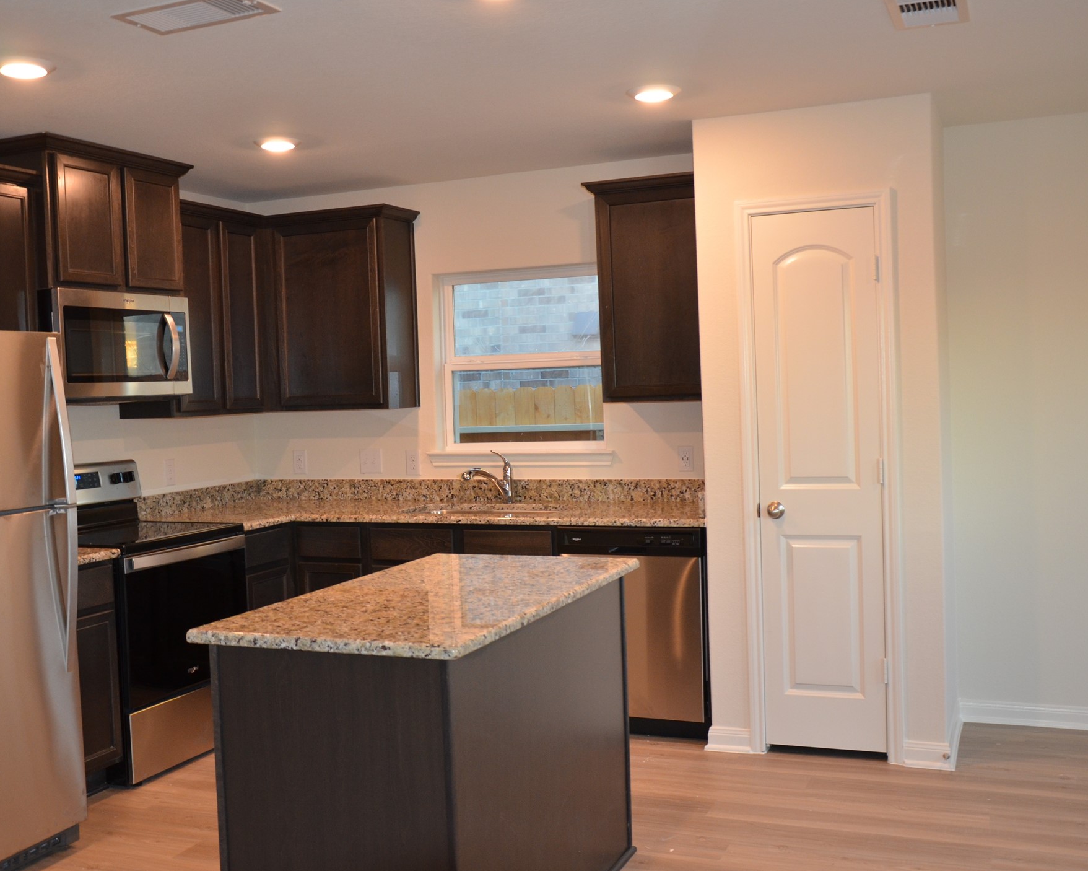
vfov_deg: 40.6
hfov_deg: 49.5
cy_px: 435
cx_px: 501
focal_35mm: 37
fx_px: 1178
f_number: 3.8
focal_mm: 21
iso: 640
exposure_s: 1/60
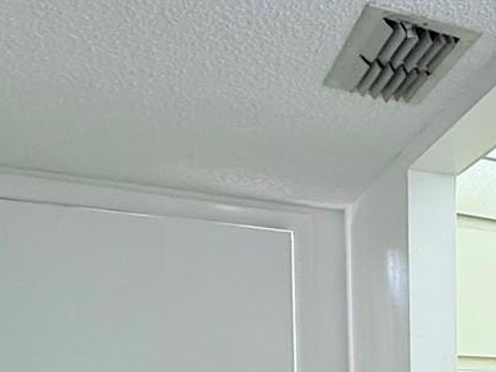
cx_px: 597
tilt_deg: -6.0
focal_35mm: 55
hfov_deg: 29.8
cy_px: 488
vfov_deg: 23.4
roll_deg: -0.3
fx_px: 788
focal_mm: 2.22
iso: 320
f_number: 2.2
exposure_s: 1/120
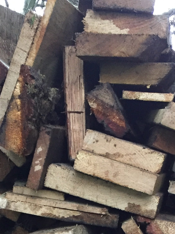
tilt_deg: -10.7
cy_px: 332
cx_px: 103
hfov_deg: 17.6
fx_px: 566
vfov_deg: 20.5
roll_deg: -5.9
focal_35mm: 84
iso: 250
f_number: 2.2
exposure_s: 1/33
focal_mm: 4.15
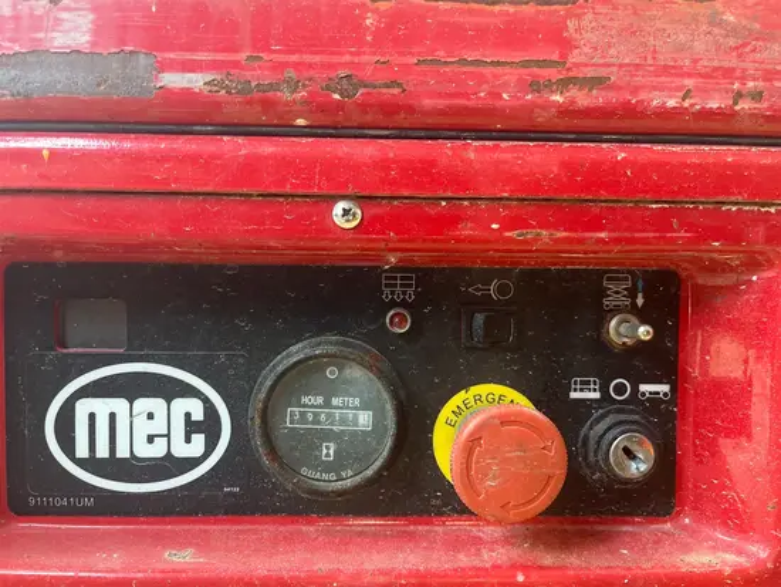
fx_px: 587
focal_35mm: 26
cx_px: 390
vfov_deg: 53.1
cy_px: 294
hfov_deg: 67.3
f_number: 1.6
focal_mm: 5.1
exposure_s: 1/60
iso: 400
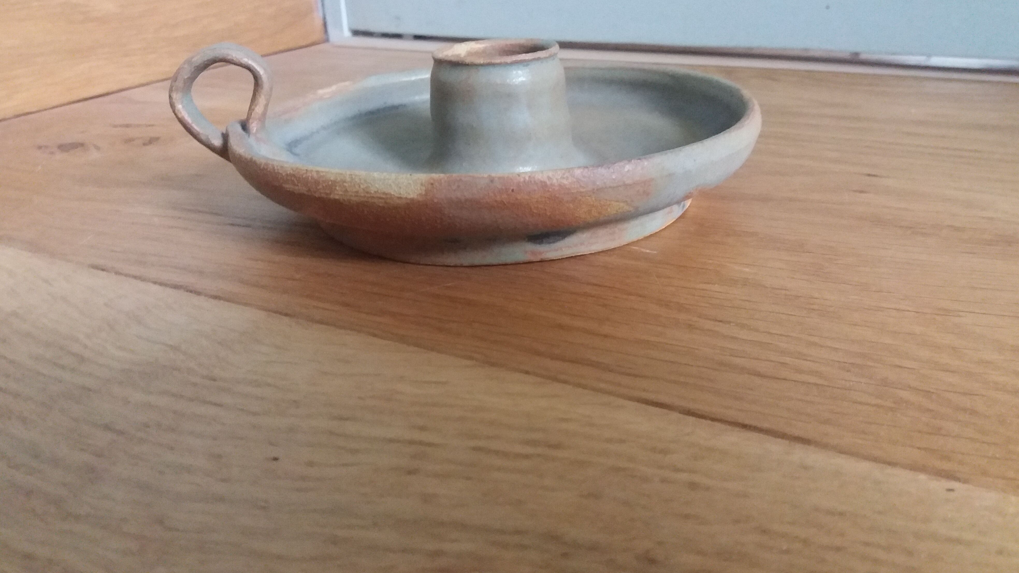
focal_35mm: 32
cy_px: 247
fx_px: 865
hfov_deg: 61.0
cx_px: 501
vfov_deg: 36.6
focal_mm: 3.7
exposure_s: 1/17
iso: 500
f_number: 1.9
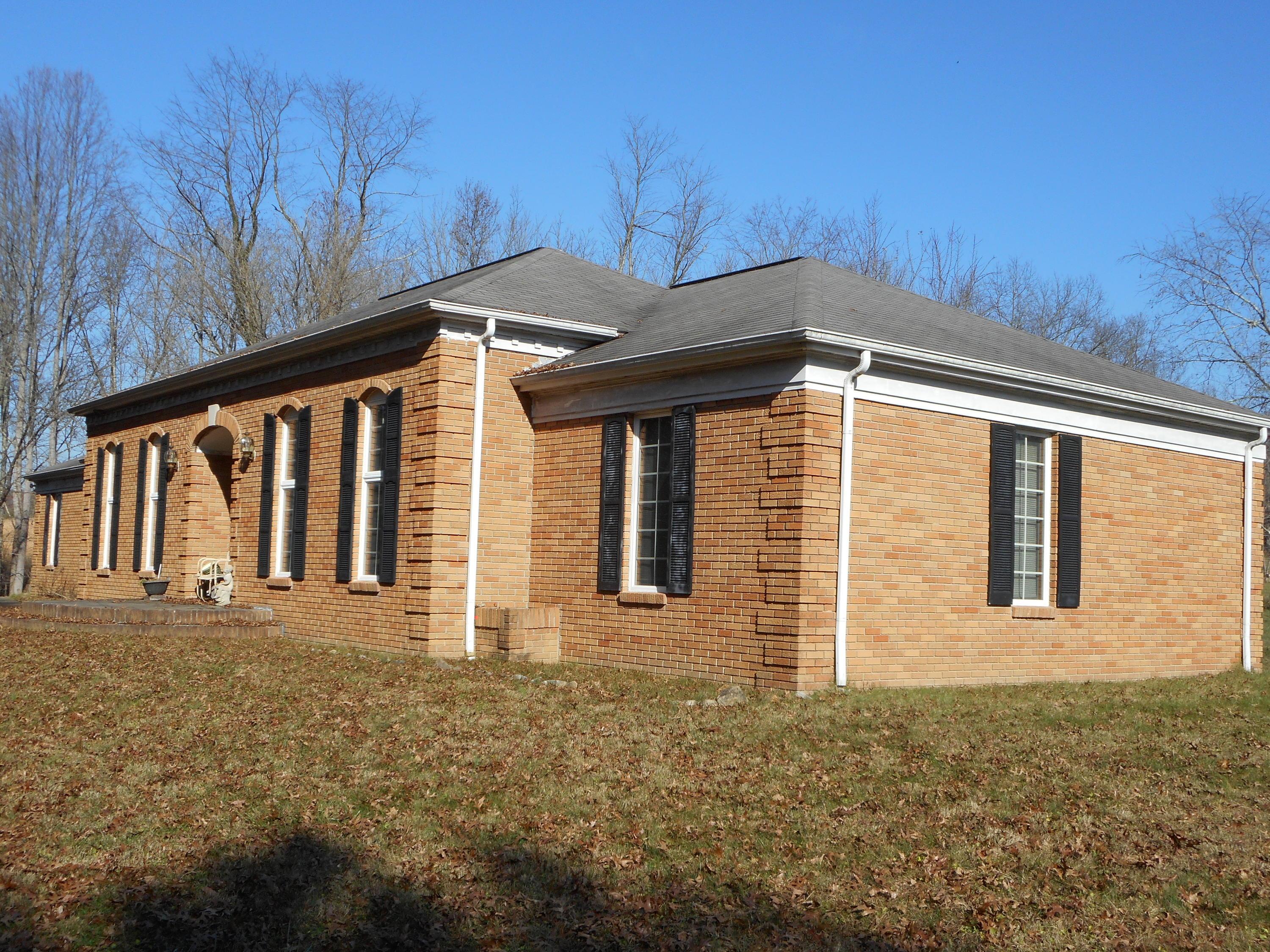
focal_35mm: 39
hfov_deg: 47.9
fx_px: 1431
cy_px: 476
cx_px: 635
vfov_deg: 36.8
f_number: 4.5
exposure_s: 1/500
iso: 80
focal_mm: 6.9
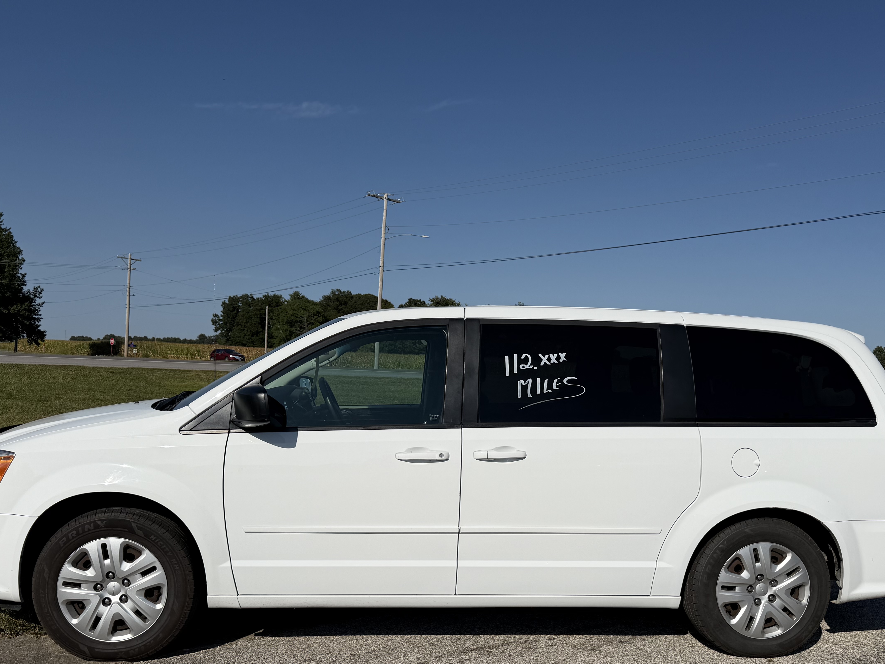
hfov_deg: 56.8
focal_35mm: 32
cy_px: 415
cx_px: 460
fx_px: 818
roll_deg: -1.3
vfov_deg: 43.8
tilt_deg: -3.2
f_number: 1.78
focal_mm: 6.76
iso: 80
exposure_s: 1/14286
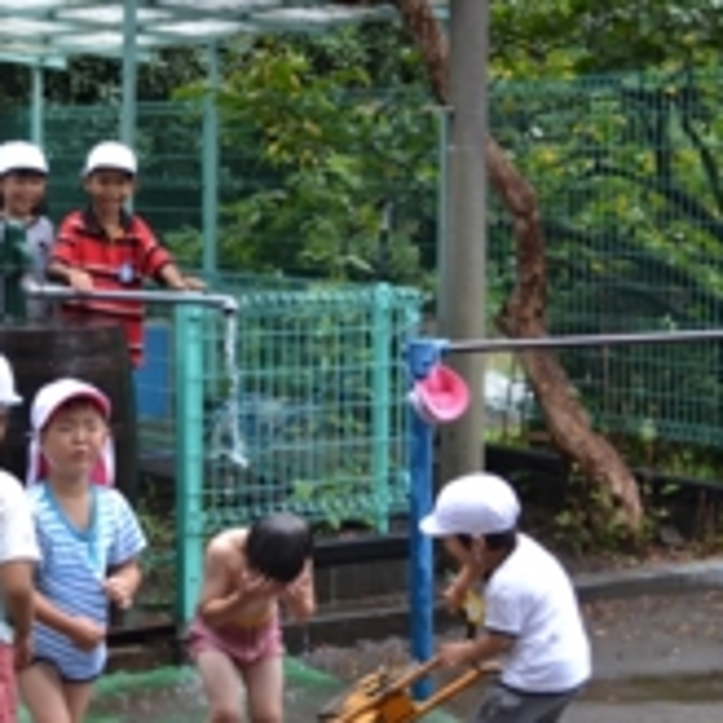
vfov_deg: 19.9
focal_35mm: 87
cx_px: 185
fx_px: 2056
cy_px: 324
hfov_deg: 19.8
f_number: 4.5
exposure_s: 1/500
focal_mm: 28
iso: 1000
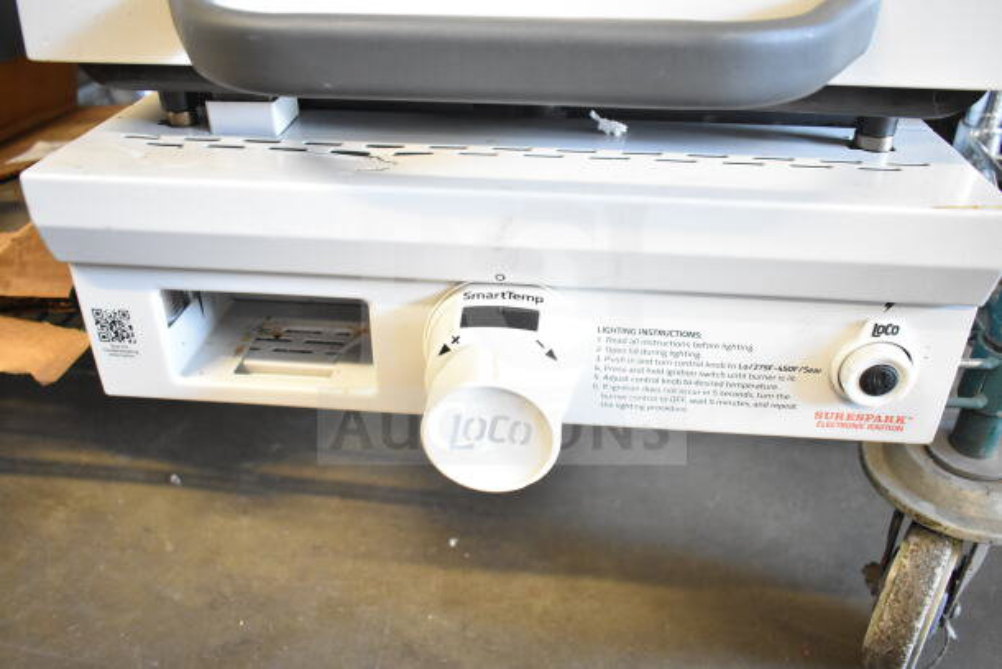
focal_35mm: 30
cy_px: 334
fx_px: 835
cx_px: 501
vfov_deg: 43.6
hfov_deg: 61.9
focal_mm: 20
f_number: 3.8
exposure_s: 1/30
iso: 2500
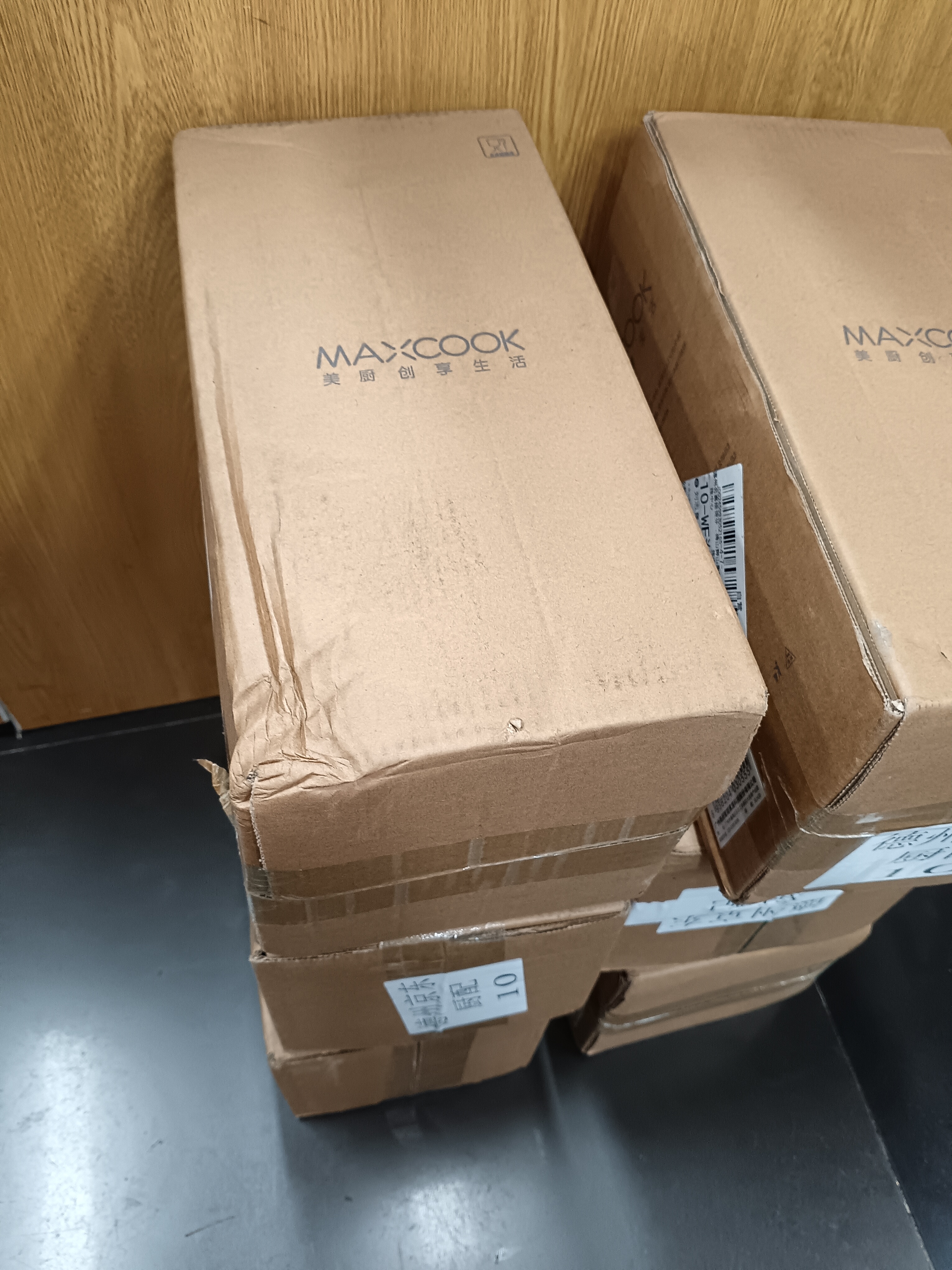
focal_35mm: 27
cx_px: 476
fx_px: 990
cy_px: 635
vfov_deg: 65.3
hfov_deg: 51.4
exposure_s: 1/33.3
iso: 1089
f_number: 1.8
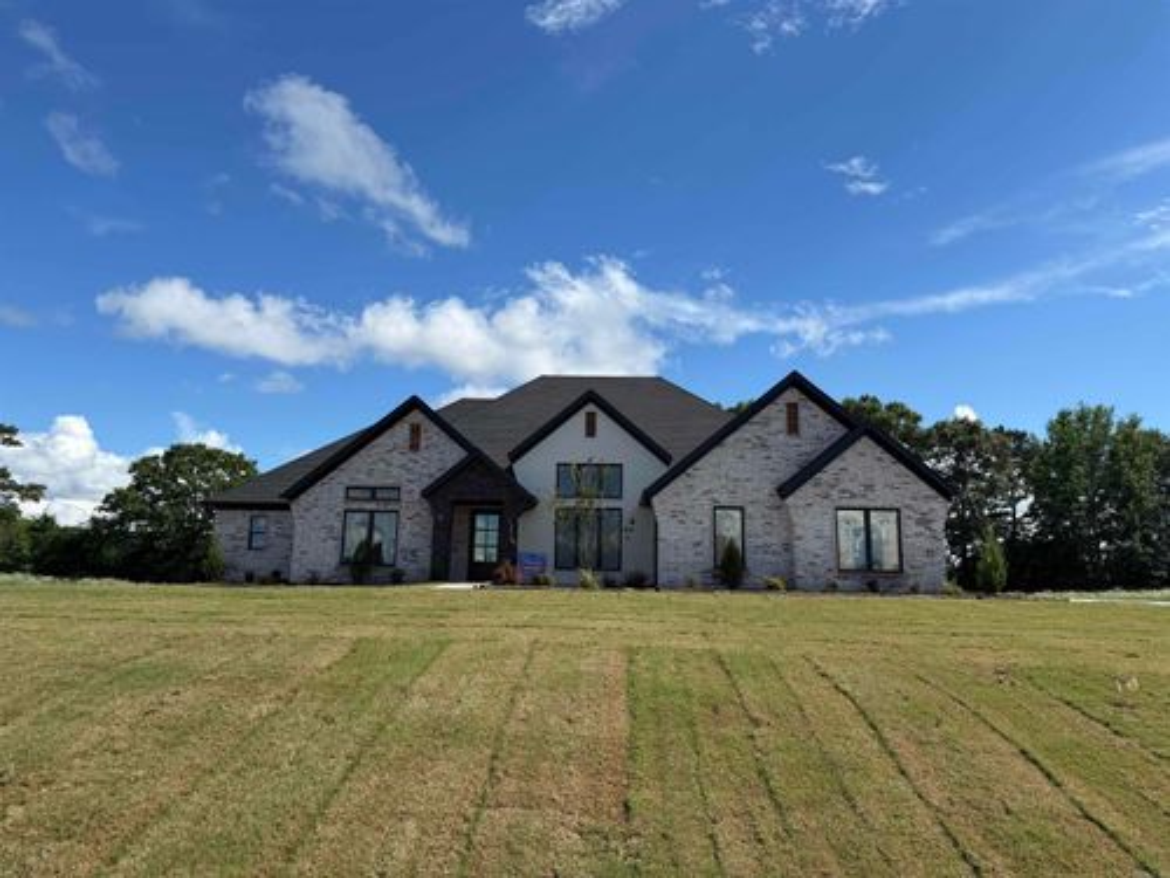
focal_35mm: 24
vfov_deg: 56.8
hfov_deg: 71.6
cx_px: 585
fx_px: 811
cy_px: 439
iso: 80
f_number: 1.78
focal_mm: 6.76
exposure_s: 1/4673
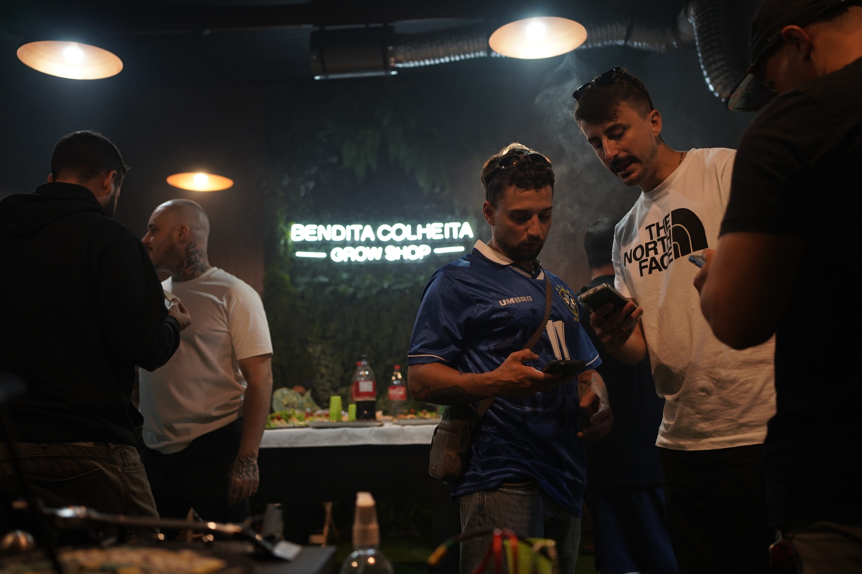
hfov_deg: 54.4
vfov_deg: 37.9
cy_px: 287
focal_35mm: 35
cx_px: 431
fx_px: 838
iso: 800
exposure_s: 1/125
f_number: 2.5
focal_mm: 35
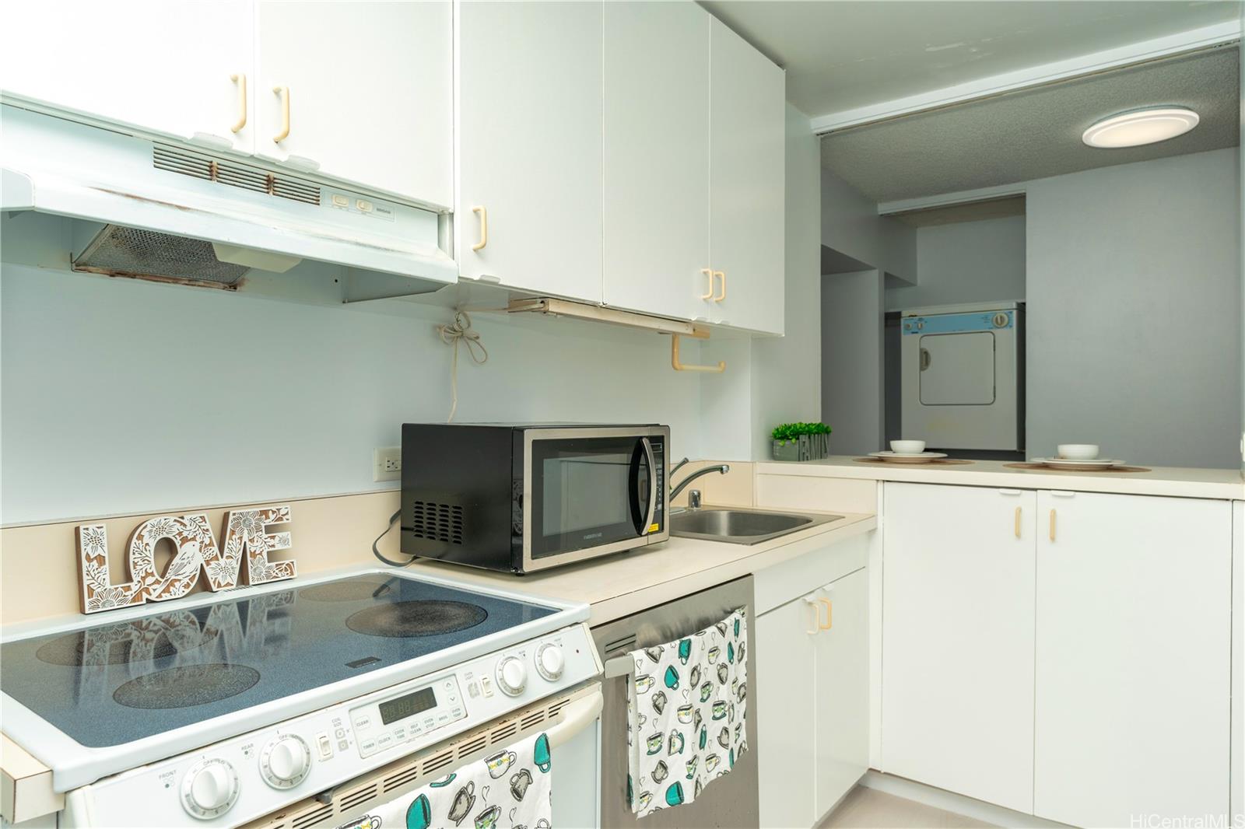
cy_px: 414
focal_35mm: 22
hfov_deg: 78.6
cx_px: 622
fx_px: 761
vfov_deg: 57.2
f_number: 8
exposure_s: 1/250
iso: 160
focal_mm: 22
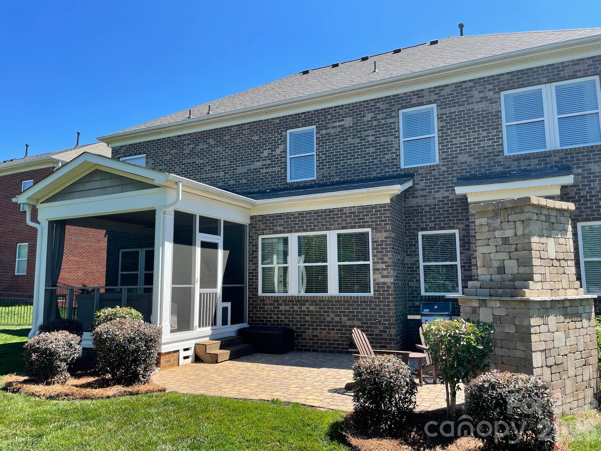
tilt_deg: +8.0
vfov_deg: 53.1
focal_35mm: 26
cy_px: 226
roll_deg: +1.3
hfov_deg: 67.3
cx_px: 300
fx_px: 451
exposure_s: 1/1383
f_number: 1.6
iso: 32
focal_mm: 4.2
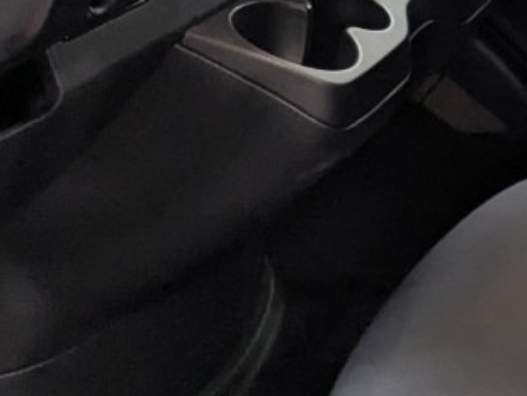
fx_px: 1645
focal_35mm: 108
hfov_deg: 16.2
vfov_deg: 12.7
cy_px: -272
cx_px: 851
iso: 335
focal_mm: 6.81
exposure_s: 1/120
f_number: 1.85
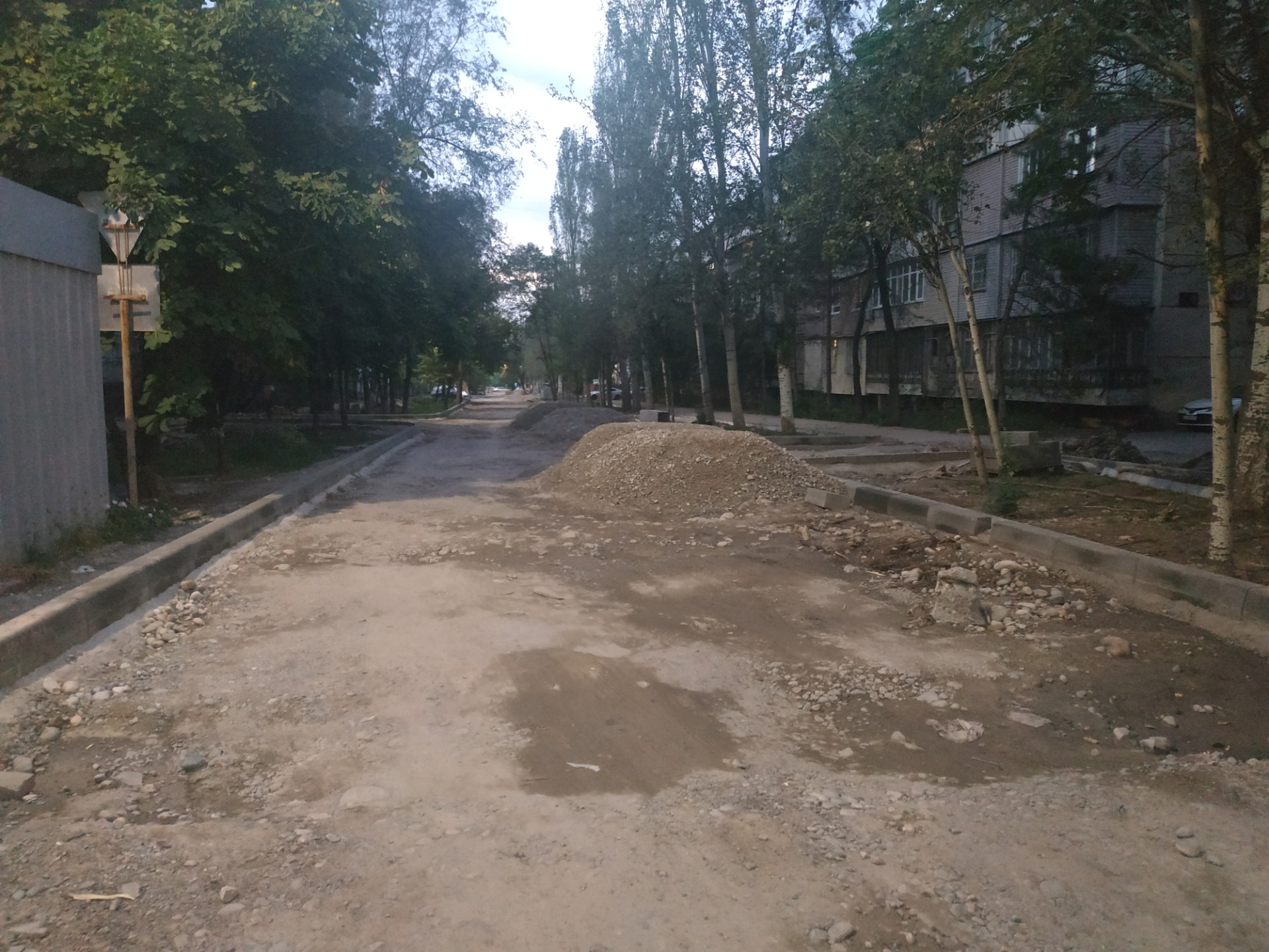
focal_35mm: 24
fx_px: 880
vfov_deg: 56.8
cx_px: 634
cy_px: 476
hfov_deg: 71.6
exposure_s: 1/17
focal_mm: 3.94
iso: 1600
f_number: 1.9
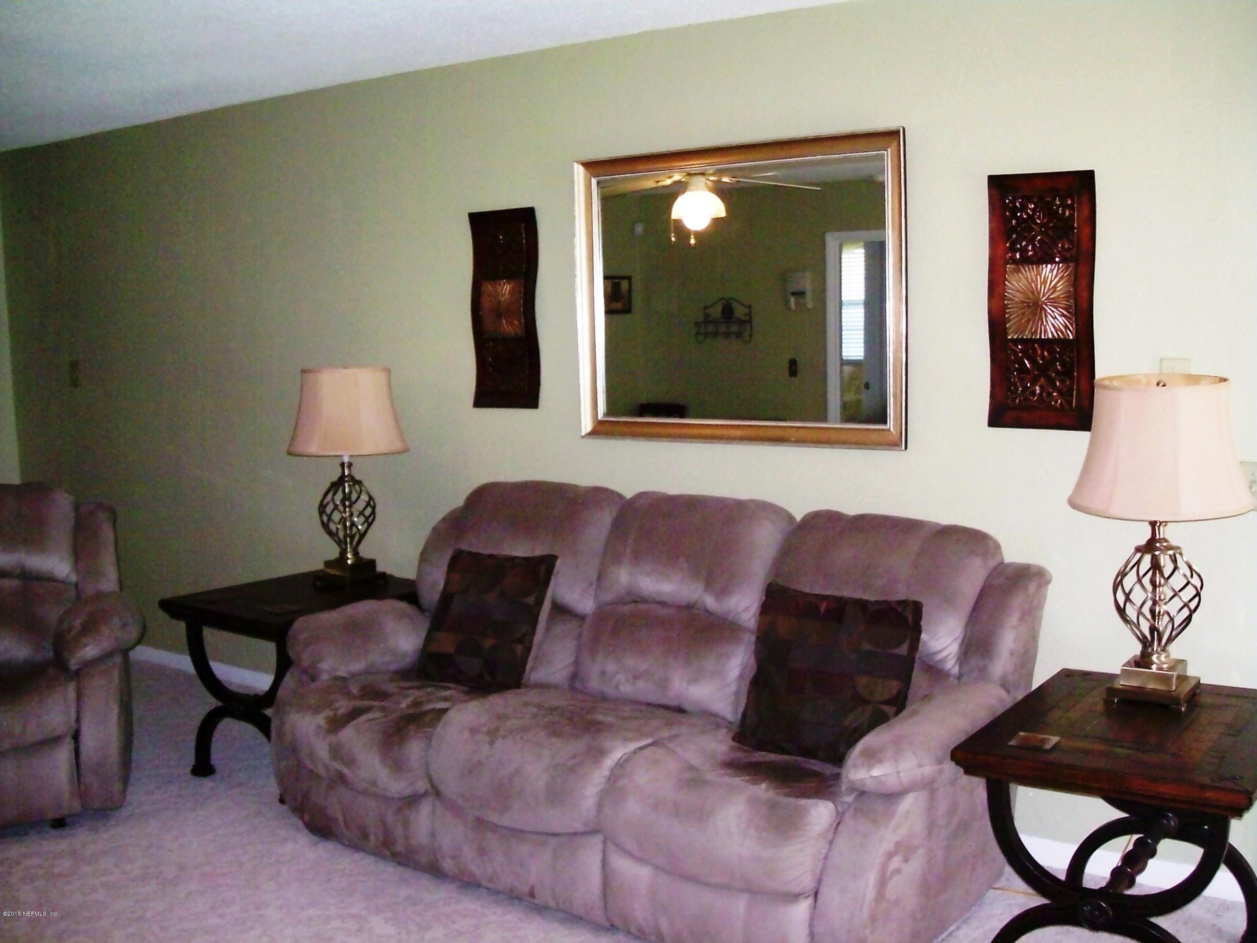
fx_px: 1307
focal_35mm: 36
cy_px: 472
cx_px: 628
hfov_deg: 51.4
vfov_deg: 39.6
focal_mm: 6
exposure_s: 1/64
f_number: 2.7
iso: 160
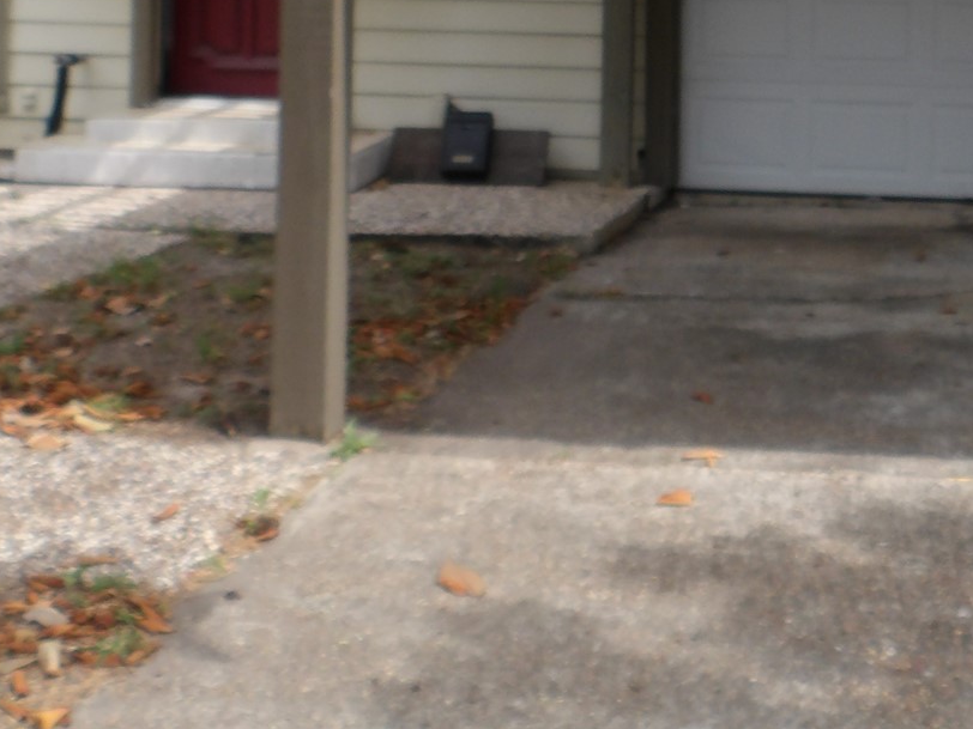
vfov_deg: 23.9
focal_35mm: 58
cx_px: 767
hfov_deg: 32.4
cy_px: -36
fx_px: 1630
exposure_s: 1/184
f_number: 4.1
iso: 100
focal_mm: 4.2
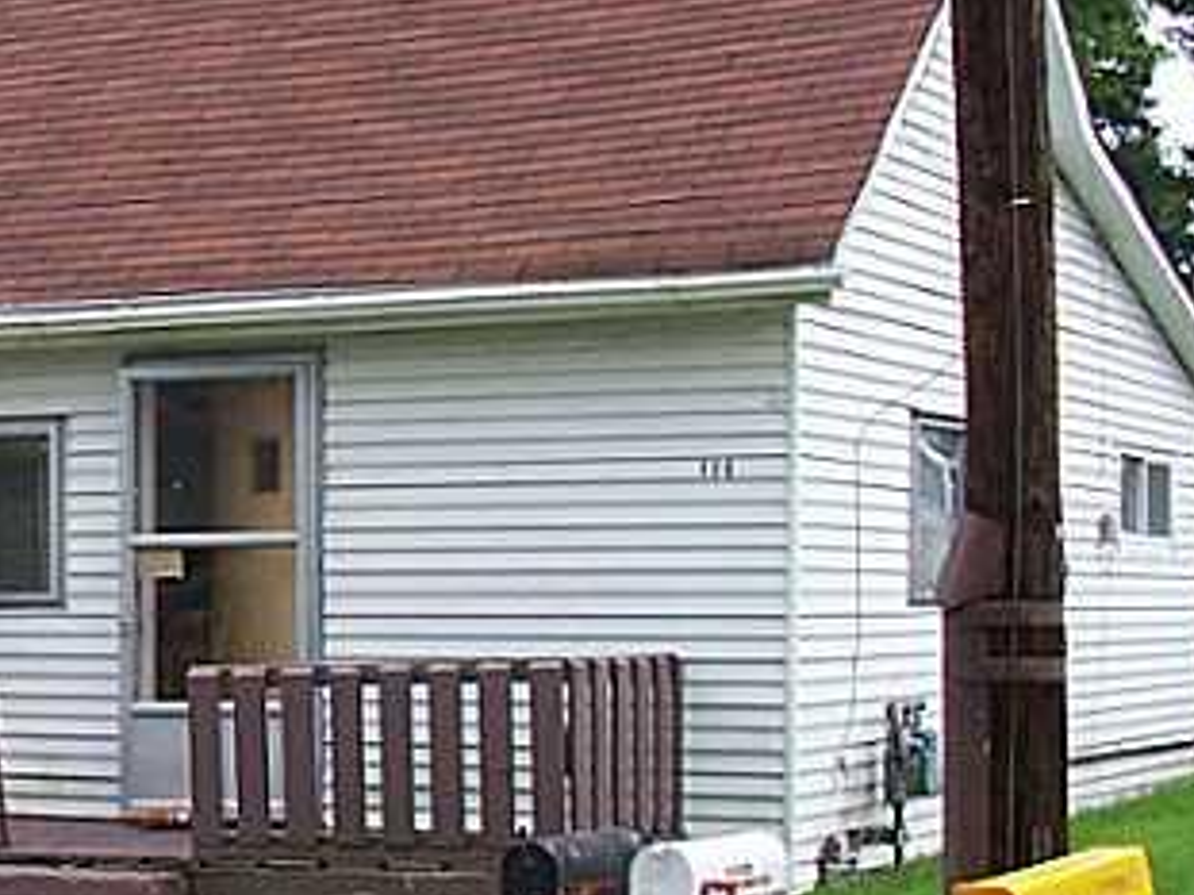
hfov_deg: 21.0
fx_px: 3103
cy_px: 534
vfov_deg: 16.4
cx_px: -15
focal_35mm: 90
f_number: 4
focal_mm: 6
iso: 80
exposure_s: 1/350
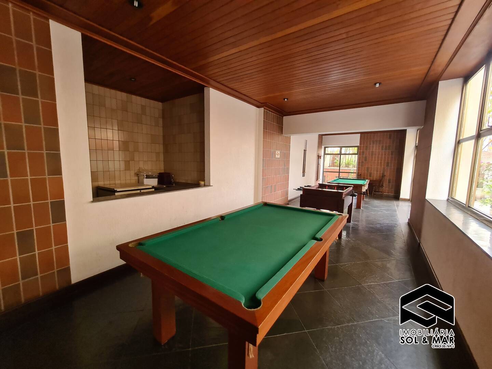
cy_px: 184
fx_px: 185
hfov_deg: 106.2
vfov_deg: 89.9
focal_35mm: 13
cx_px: 246
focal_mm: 2.2
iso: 250
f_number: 2.2
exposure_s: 1/60
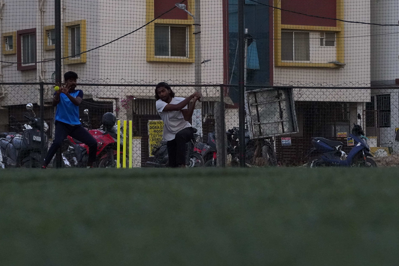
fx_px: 1836
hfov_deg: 12.4
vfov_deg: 8.3
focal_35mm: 166
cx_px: 183
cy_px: 107
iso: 4000
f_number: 7.1
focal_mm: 83
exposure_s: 1/1000
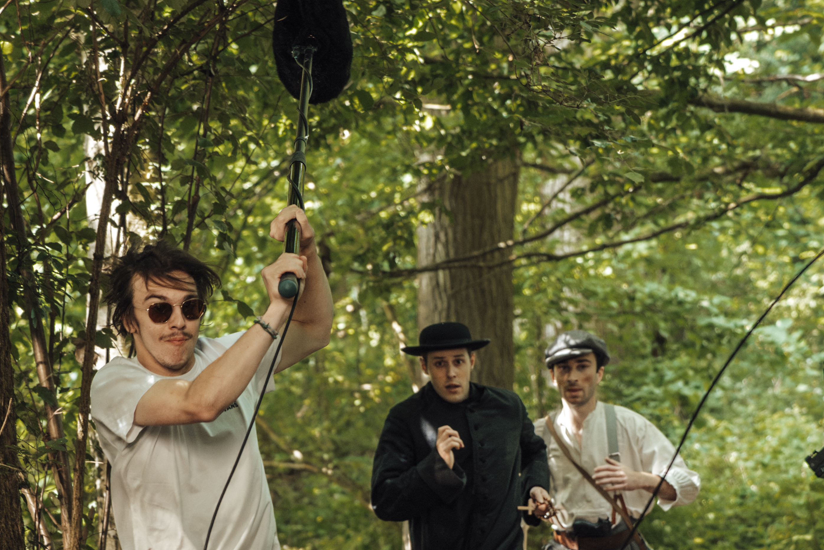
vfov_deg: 9.1
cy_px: 460
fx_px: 3456
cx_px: 310
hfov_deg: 13.6
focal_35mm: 151
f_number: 3.5
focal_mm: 70
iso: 2000
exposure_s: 1/320
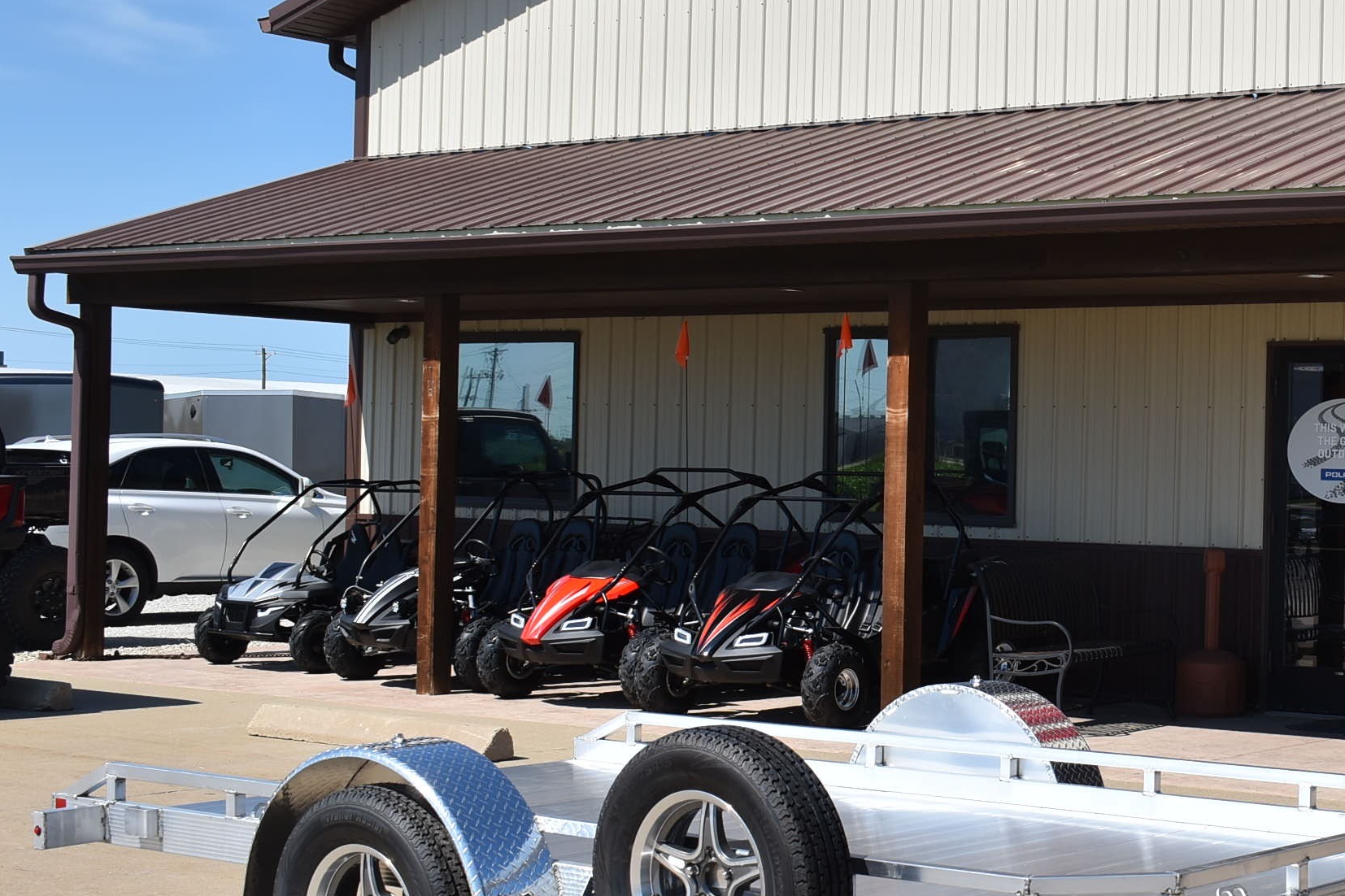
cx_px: 1176
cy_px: 448
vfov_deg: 20.0
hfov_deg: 28.7
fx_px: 2536
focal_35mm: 68
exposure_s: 1/320
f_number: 9
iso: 100
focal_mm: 25
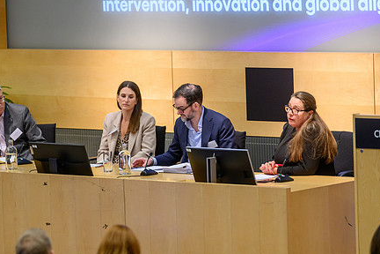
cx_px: 183
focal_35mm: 207
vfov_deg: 6.6
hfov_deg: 9.9
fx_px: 2185
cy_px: 112
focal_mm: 150
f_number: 2.8
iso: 1100
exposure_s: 1/125
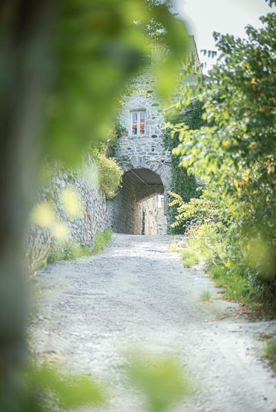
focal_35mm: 85
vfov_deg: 23.9
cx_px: 138
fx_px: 976
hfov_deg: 16.1
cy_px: 206
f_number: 1.8
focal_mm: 85
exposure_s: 1/640
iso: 100
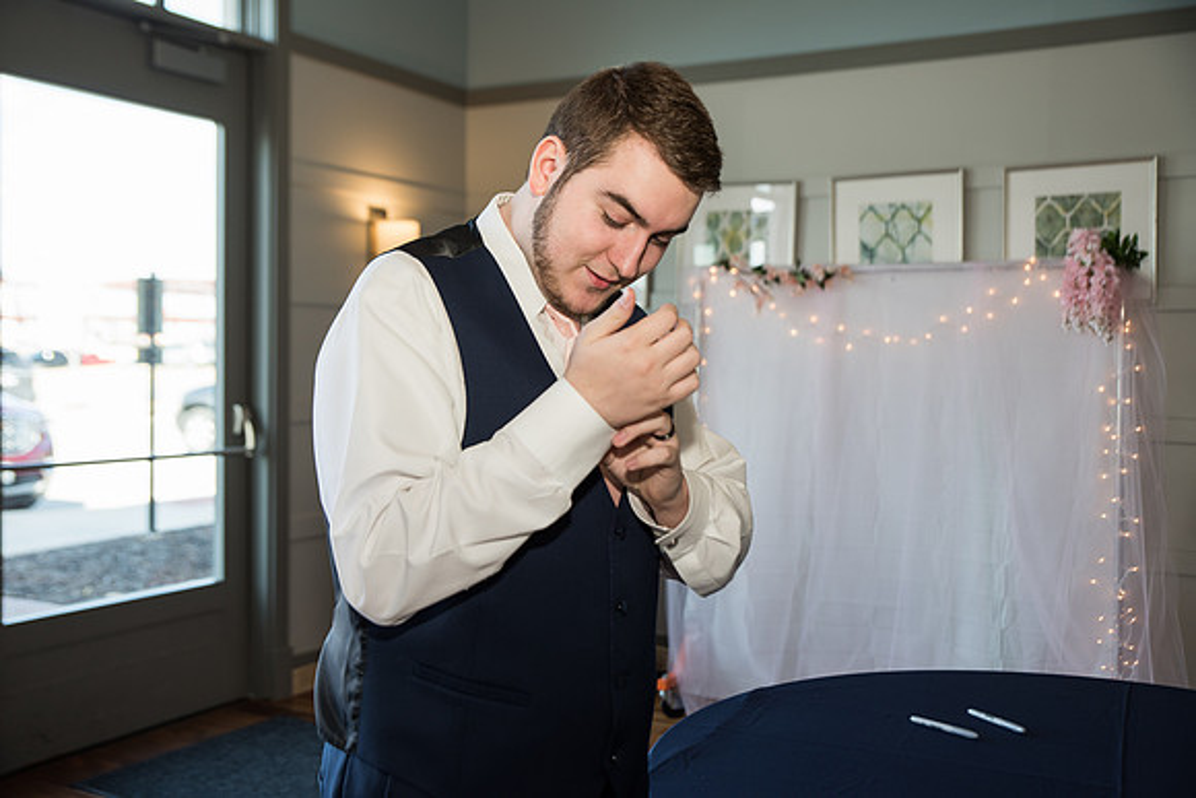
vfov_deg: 35.1
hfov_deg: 50.7
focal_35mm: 38
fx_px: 1263
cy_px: 399
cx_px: 598
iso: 200
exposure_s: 1/160
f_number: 3.2
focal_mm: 38
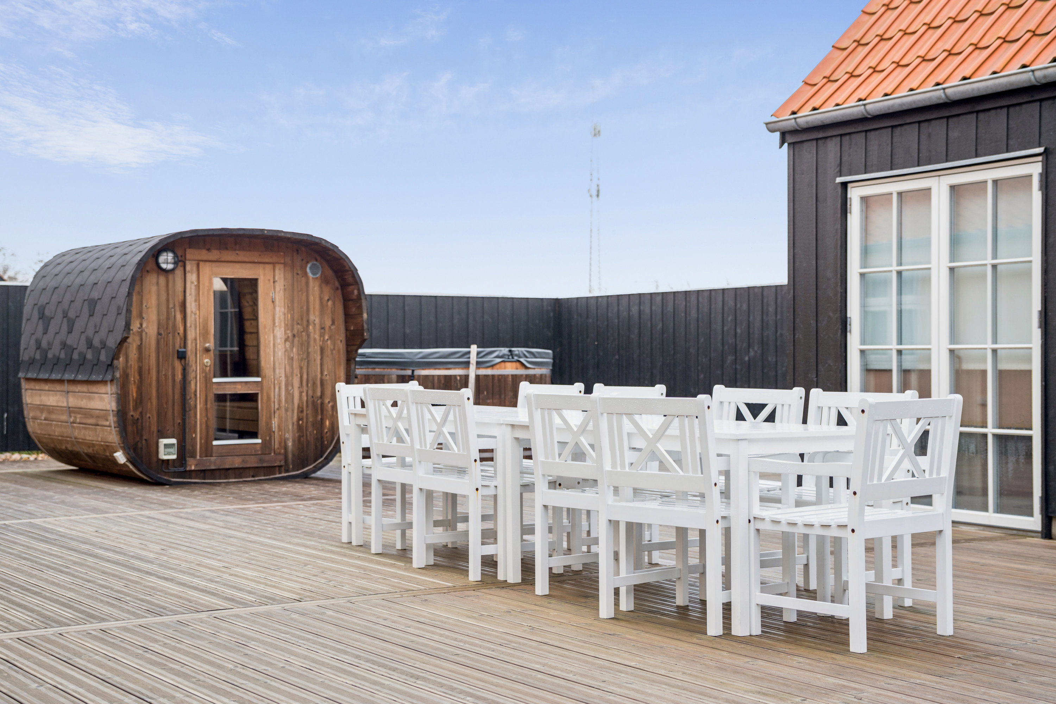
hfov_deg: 38.2
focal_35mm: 52
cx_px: 528
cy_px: 352
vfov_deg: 26.0
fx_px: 1525
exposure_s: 1/160
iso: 320
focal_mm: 52
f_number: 3.5
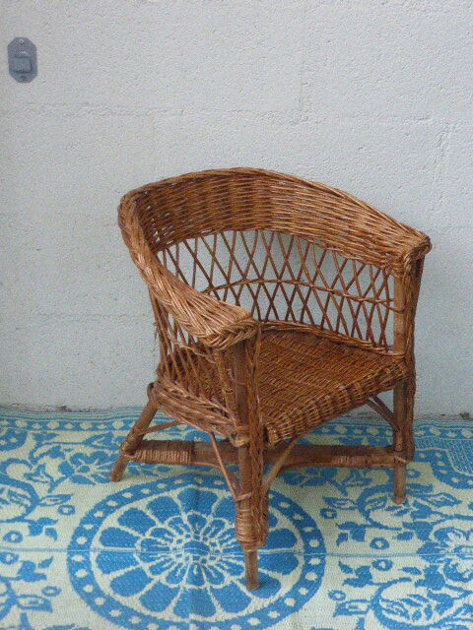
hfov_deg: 22.6
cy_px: 315
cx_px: 236
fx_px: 1184
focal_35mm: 65
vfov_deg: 29.8
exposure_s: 1/40
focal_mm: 11
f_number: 4.8
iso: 1600
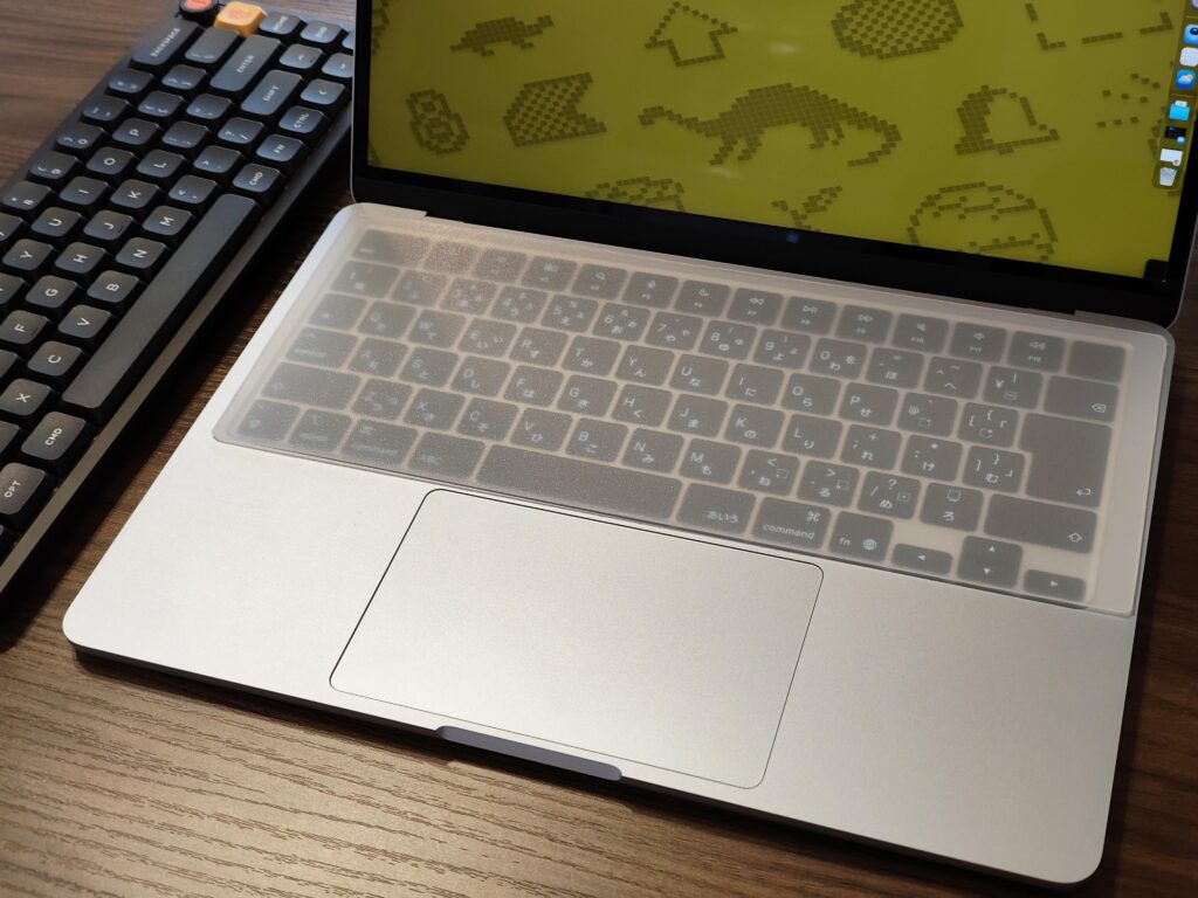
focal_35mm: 50
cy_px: 449
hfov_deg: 38.2
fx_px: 1730
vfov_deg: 29.1
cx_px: 599
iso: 884
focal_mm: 7.1
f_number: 2
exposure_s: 1/100
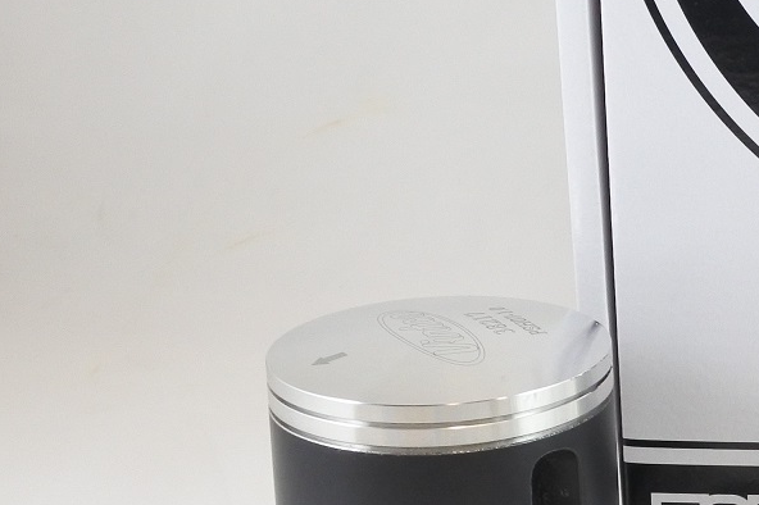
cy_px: 431
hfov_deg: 17.7
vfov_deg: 12.7
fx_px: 2255
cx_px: 1029
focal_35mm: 107
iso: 560
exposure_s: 1/125
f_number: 4.2
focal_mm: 14.7
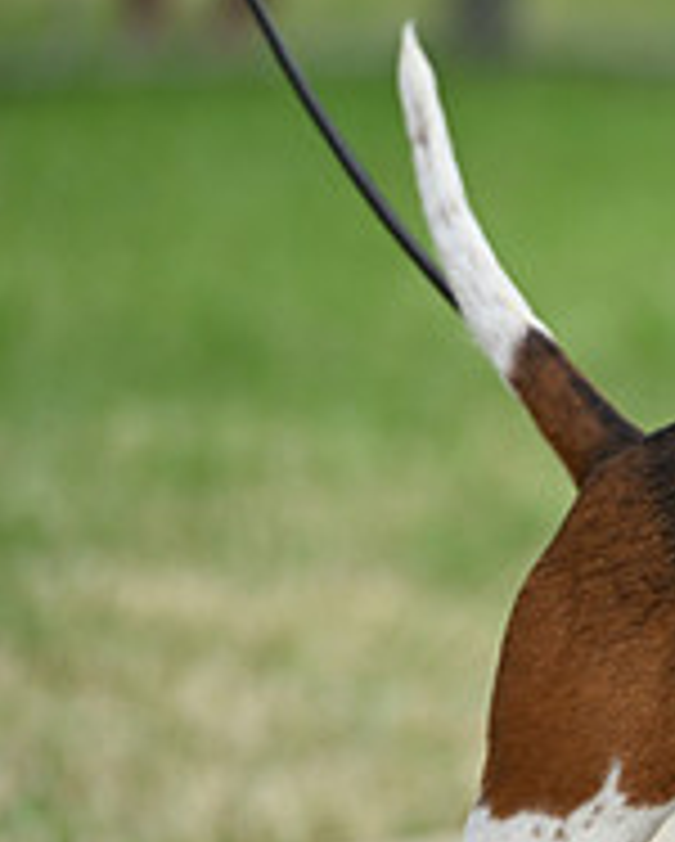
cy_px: 601
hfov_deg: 2.7
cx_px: 1264
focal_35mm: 582
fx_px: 14510
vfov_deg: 3.3
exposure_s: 1/1000
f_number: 4.5
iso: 320
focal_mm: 200
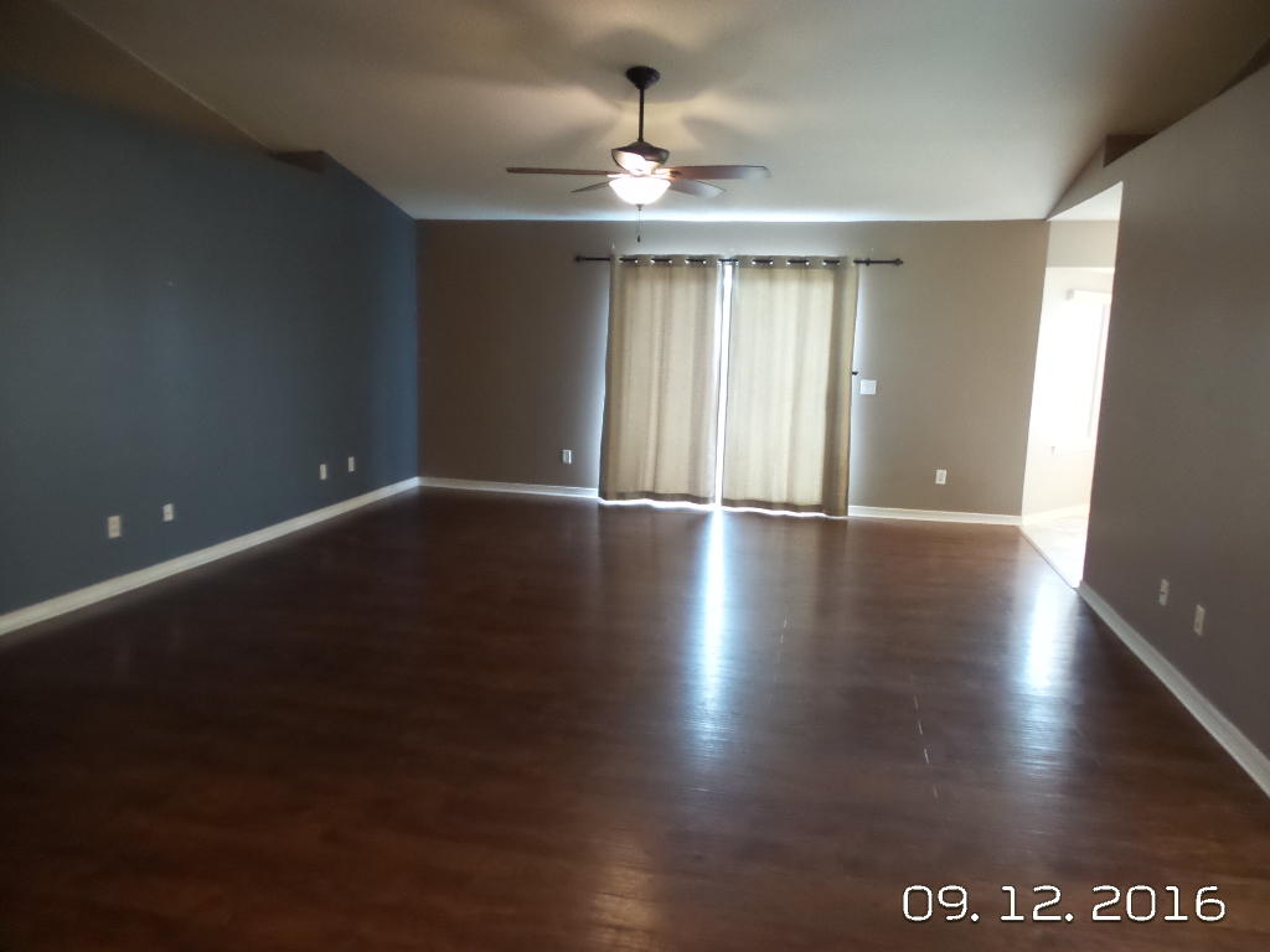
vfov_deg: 58.9
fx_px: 844
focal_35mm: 23
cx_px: 635
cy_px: 476
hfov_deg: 73.9
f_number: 2.8
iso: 640
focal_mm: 4.1
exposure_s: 1/30
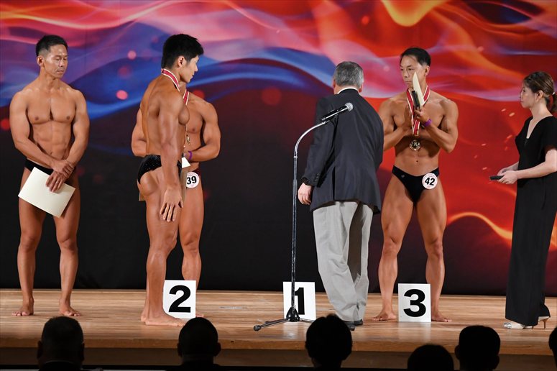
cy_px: 186
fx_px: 3124
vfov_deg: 6.8
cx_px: 278
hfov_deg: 10.2
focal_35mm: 202
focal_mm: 135
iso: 3200
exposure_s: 1/400
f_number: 5.6
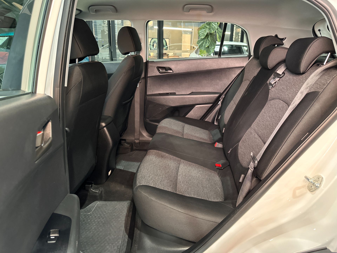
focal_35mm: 24
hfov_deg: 71.6
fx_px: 234
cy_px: 126
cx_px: 168
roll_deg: -0.9
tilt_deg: -18.2
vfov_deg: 56.8
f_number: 1.78
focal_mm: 6.86
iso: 640
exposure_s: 1/60
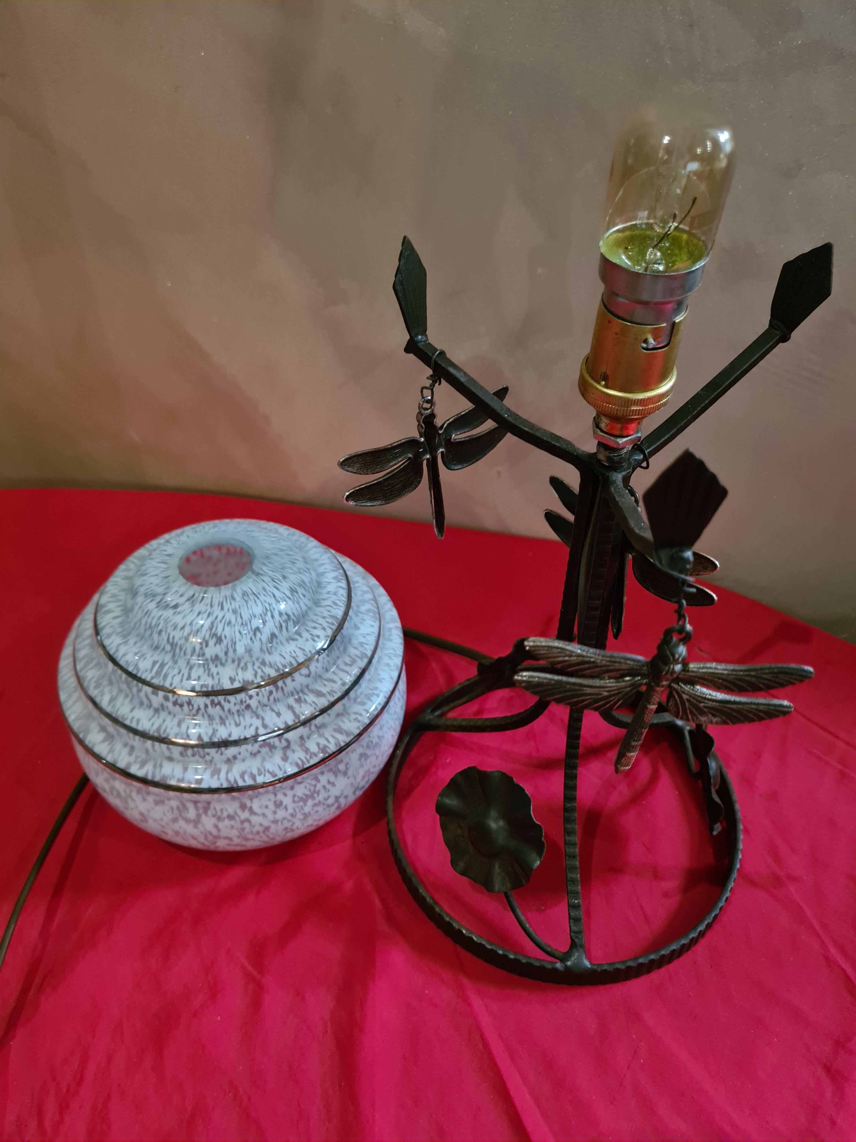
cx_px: 428
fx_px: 857
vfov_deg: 67.3
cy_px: 571
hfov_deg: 53.1
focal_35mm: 26
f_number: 1.8
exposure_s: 1/25
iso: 640
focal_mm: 5.4
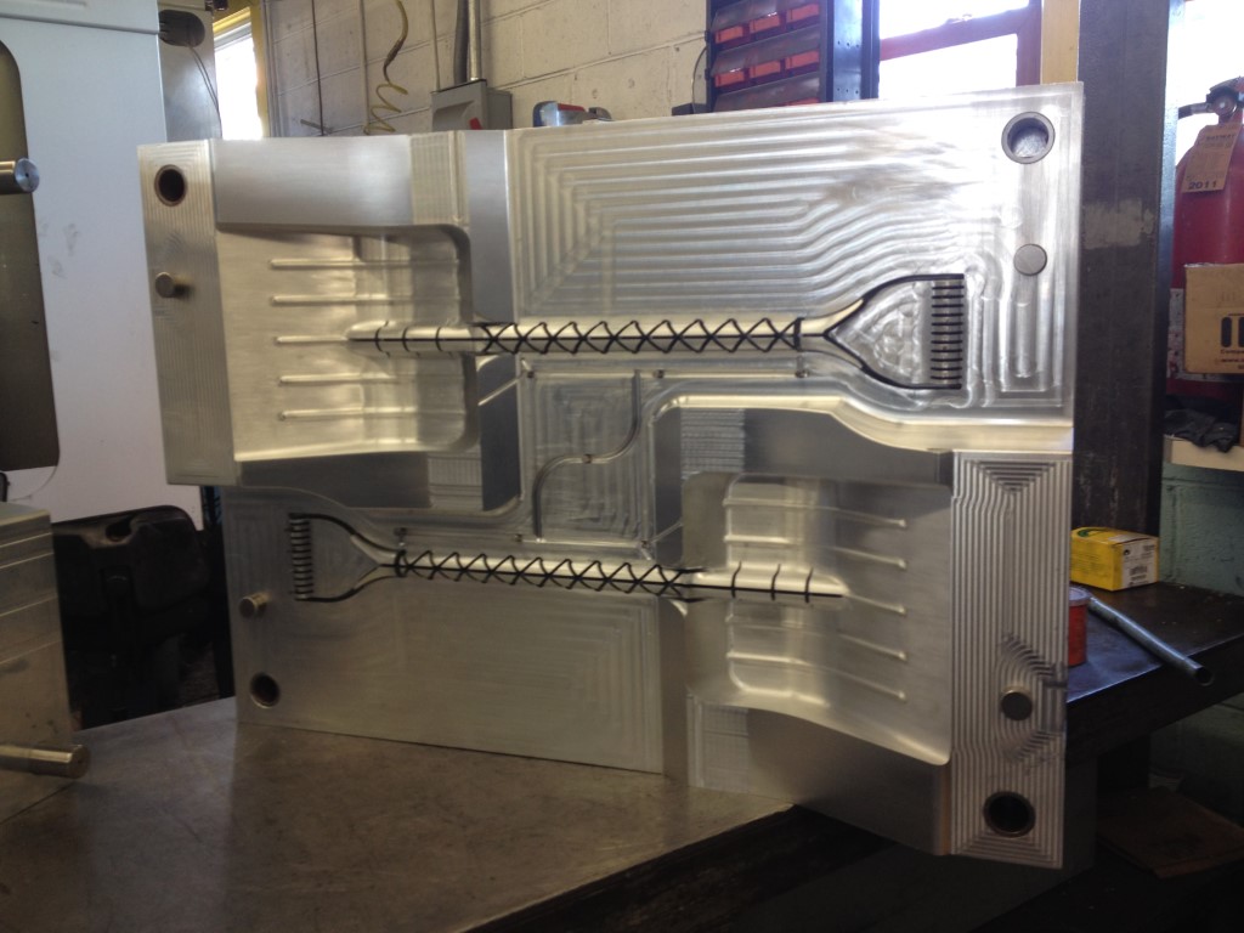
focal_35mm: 35
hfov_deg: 52.6
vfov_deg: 40.7
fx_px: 1258
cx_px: 622
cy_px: 466
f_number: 2.4
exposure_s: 1/20
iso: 64
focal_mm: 4.28
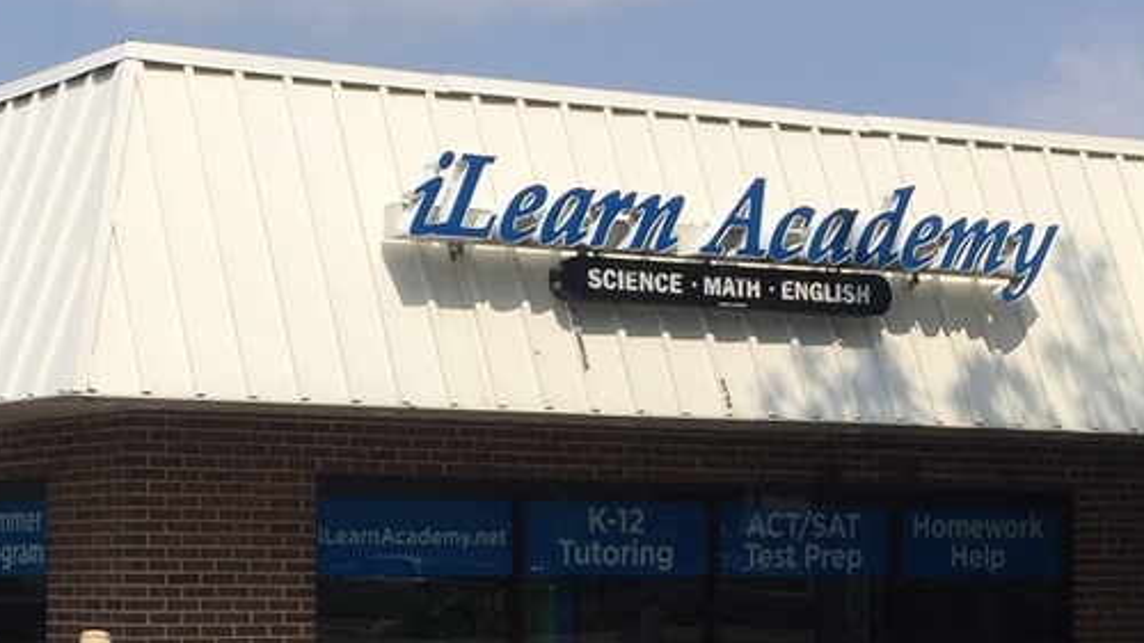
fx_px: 2760
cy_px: 620
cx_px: 37
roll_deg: -0.9
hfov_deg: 22.6
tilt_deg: -0.6
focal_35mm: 91
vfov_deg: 13.1
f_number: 2.2
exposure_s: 1/3597
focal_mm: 4.15
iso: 32
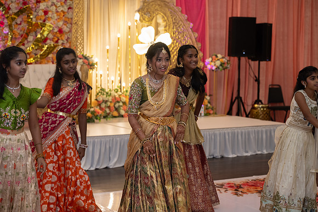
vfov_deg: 19.5
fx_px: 618
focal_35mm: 70
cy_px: 106
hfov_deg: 28.8
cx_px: 159
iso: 1000
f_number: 3.5
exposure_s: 1/160
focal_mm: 70
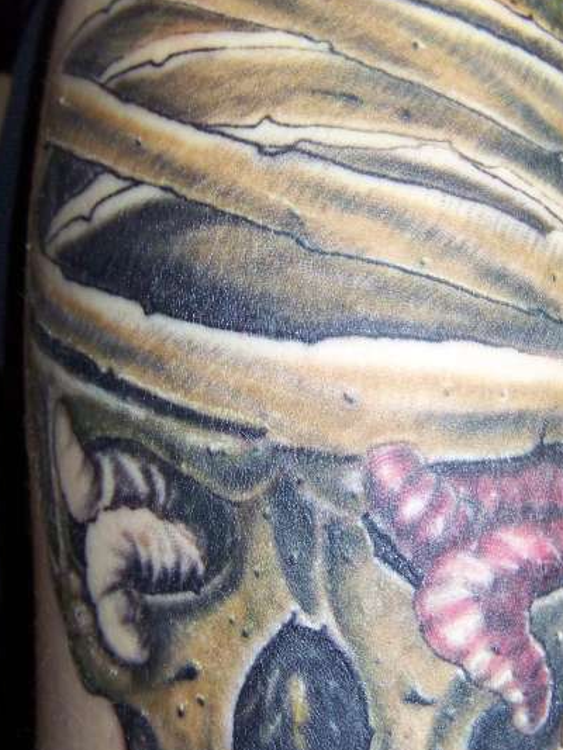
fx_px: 1236
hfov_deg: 25.7
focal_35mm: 57
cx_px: 315
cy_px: 343
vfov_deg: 33.8
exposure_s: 1/30
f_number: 2.8
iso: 200
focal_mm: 6.3
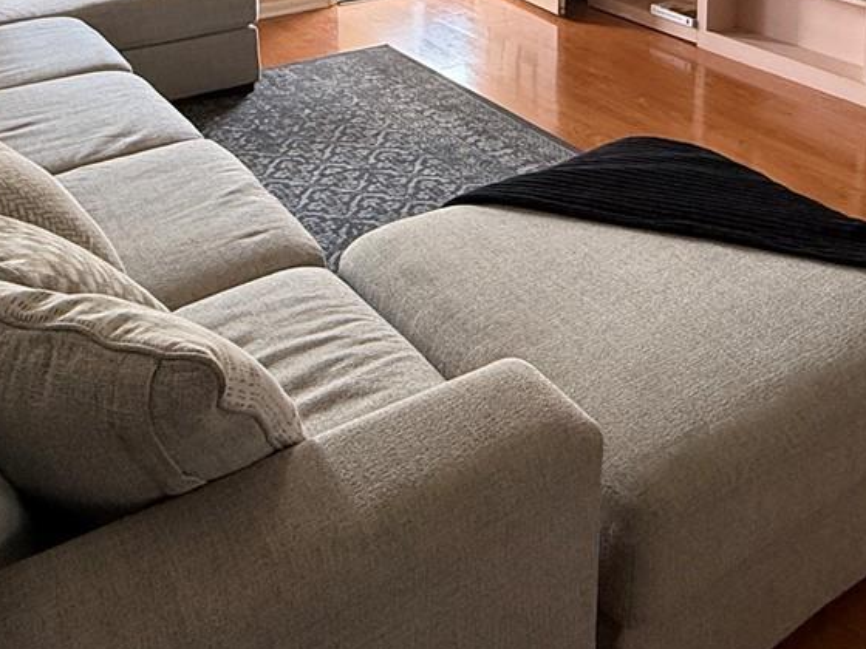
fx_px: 1001
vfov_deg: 31.2
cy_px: -97
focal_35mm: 40
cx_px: 526
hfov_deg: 46.5
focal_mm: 2.22
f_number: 2.2
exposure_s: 1/99
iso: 200
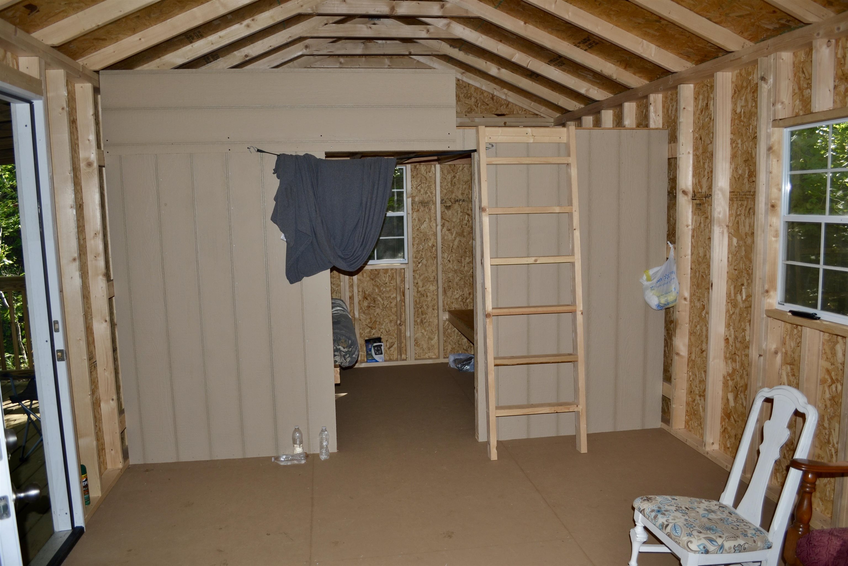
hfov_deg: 67.4
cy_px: 283
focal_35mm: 27
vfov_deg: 47.9
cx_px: 424
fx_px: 636
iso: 100
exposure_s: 1/60
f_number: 3.5
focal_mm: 18
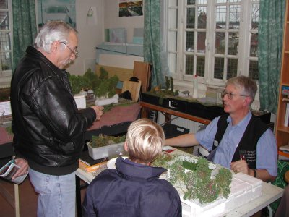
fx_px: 317
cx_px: 144
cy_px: 108
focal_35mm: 38
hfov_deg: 49.0
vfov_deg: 37.7
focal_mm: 8
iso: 105
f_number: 2.8
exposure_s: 1/60
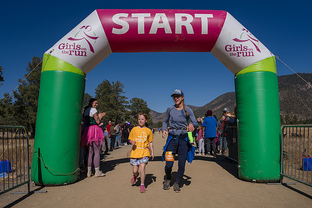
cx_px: 161
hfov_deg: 64.1
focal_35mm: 29
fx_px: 249
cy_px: 111
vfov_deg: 45.3
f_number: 4
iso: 250
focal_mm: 24
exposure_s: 1/8000
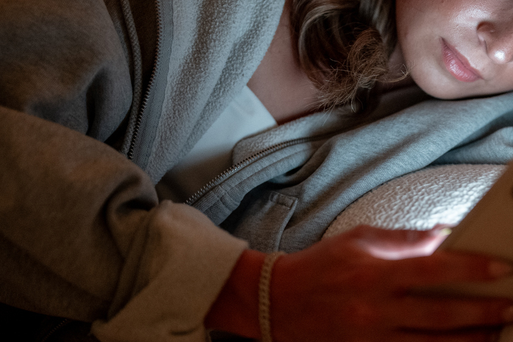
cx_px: 446
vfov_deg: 10.9
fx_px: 1795
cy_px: 206
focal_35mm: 126
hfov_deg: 16.1
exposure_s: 1/200
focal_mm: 50
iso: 1250
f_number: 1.2
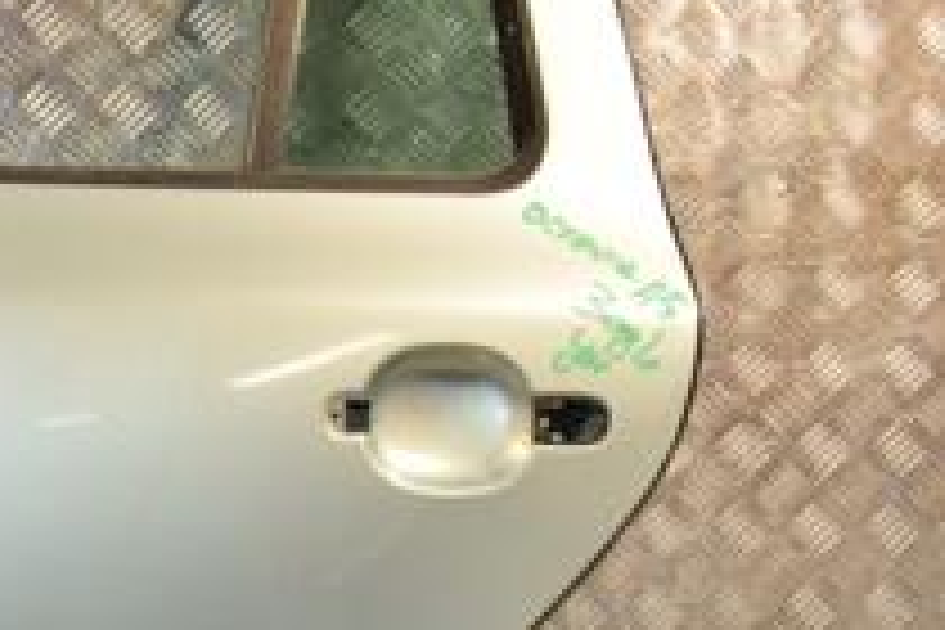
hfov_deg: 18.7
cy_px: 414
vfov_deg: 13.3
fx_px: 2704
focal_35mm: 103
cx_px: -216
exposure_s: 1/200
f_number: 5
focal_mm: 24
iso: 800
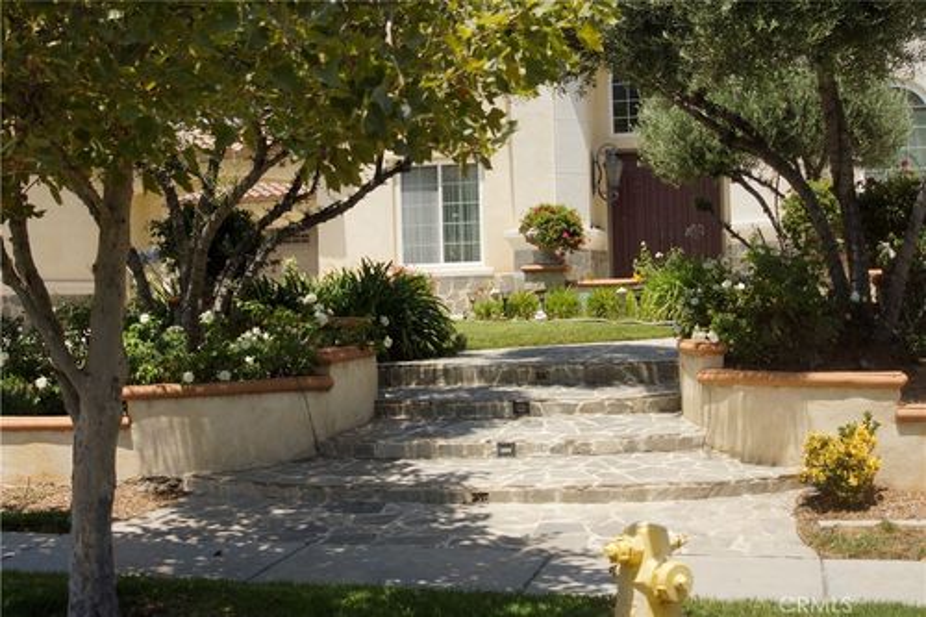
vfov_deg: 25.7
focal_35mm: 52
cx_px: 463
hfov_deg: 37.9
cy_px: 308
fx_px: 1350
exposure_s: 1/400
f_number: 6.3
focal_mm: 35
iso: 100
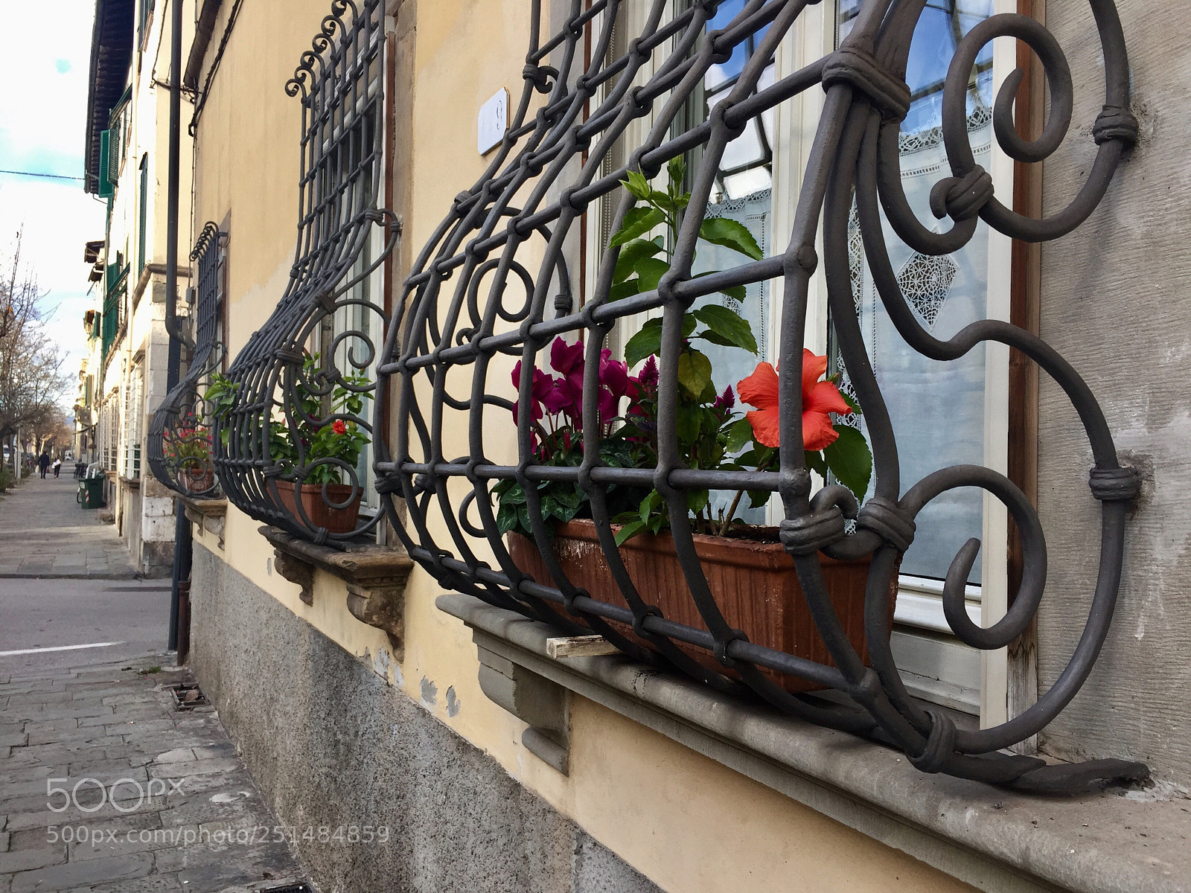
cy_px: 446
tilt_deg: -1.2
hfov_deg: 61.7
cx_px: 596
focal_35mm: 29
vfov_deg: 48.2
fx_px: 998
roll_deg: -2.7
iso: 32
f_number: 2.2
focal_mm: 4.15
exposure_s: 1/293
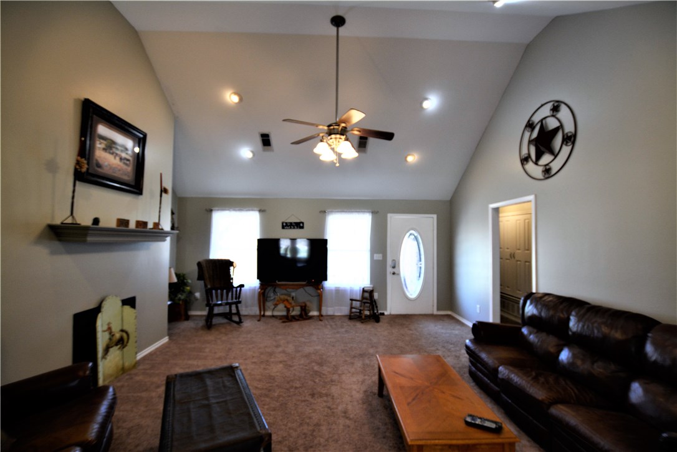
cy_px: 226
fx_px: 282
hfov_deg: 100.4
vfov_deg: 77.3
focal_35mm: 15
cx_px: 338
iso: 500
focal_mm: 10
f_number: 4
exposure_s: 1/60
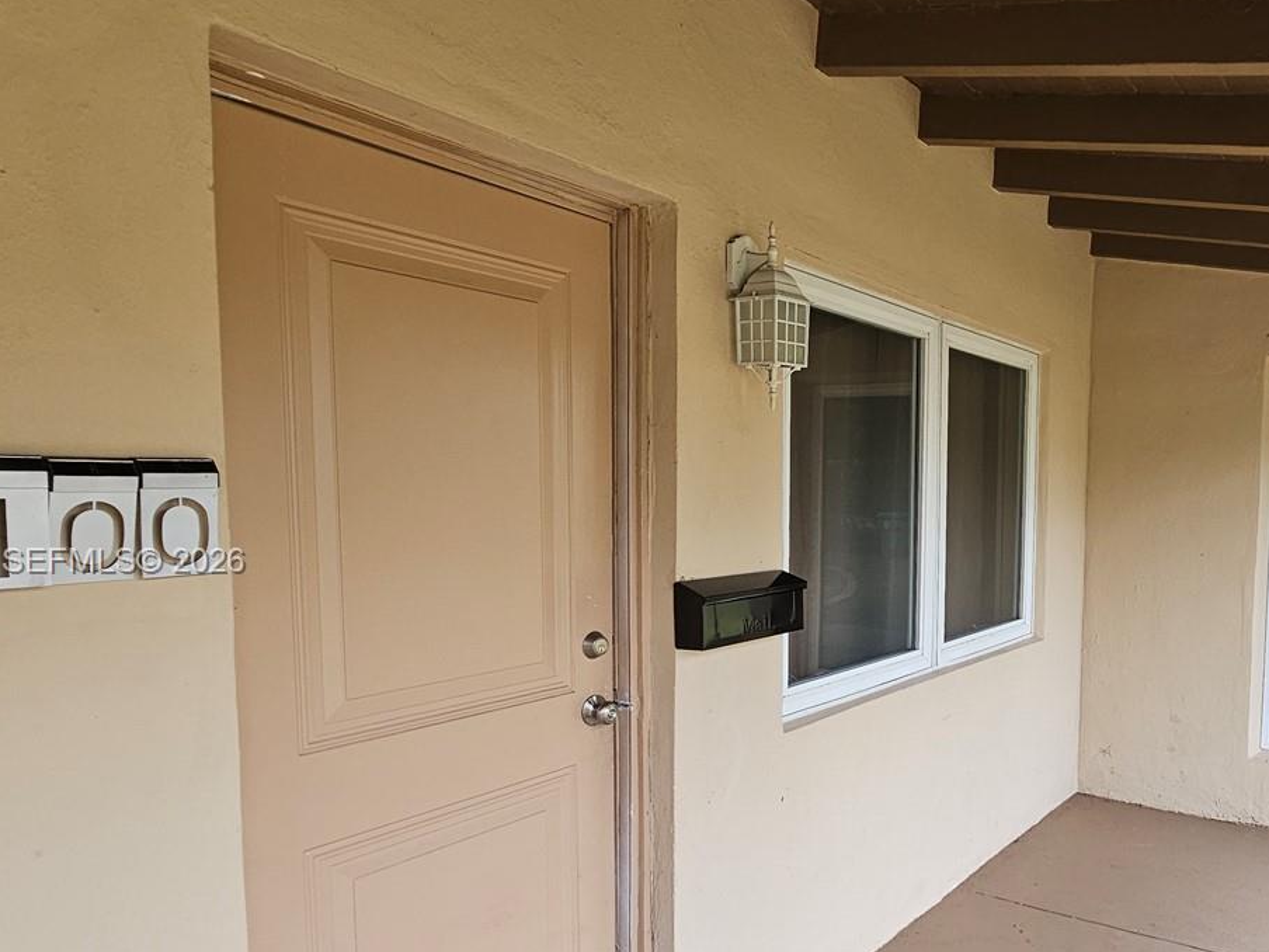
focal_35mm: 23
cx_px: 931
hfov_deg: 69.7
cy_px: 563
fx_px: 843
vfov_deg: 58.5
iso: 125
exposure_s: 1/207
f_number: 2.2
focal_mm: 2.2
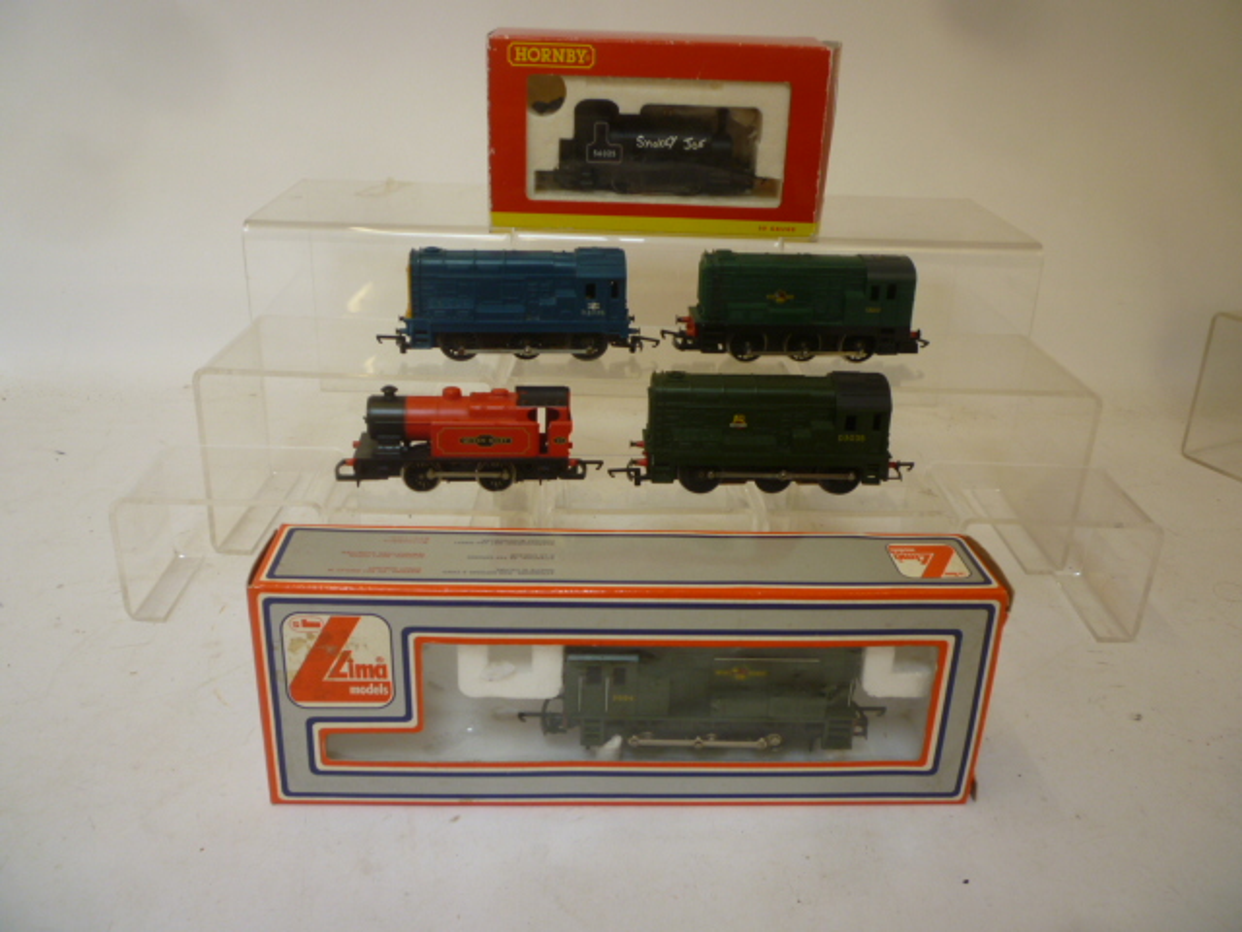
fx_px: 1041
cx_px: 621
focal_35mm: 29
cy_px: 466
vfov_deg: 48.2
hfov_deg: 61.7
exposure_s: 1/40
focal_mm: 5.2
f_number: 3.3
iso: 80
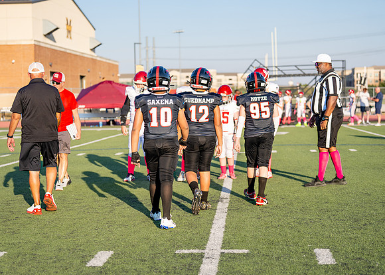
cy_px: 138
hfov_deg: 27.0
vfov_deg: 19.4
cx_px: 192
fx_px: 802
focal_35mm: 73
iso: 100
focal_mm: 70
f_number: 2.8
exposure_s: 1/1250
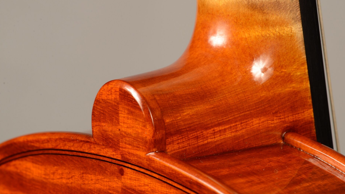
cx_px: 203
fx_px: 1381
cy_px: 85
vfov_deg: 8.0
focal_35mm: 151
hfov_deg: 14.2
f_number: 22
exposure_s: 1
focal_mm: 105
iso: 100
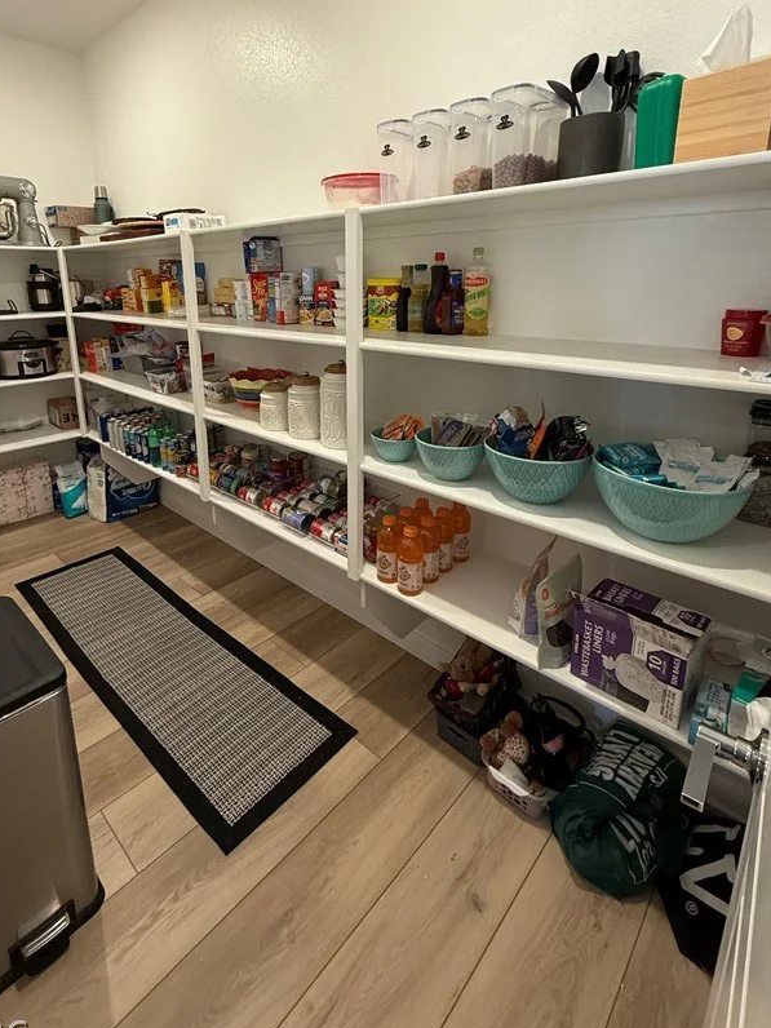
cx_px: 338
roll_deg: -0.3
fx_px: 535
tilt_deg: -13.7
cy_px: 403
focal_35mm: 18
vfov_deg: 86.5
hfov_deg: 71.3
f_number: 2.2
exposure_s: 1/60
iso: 250
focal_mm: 2.22
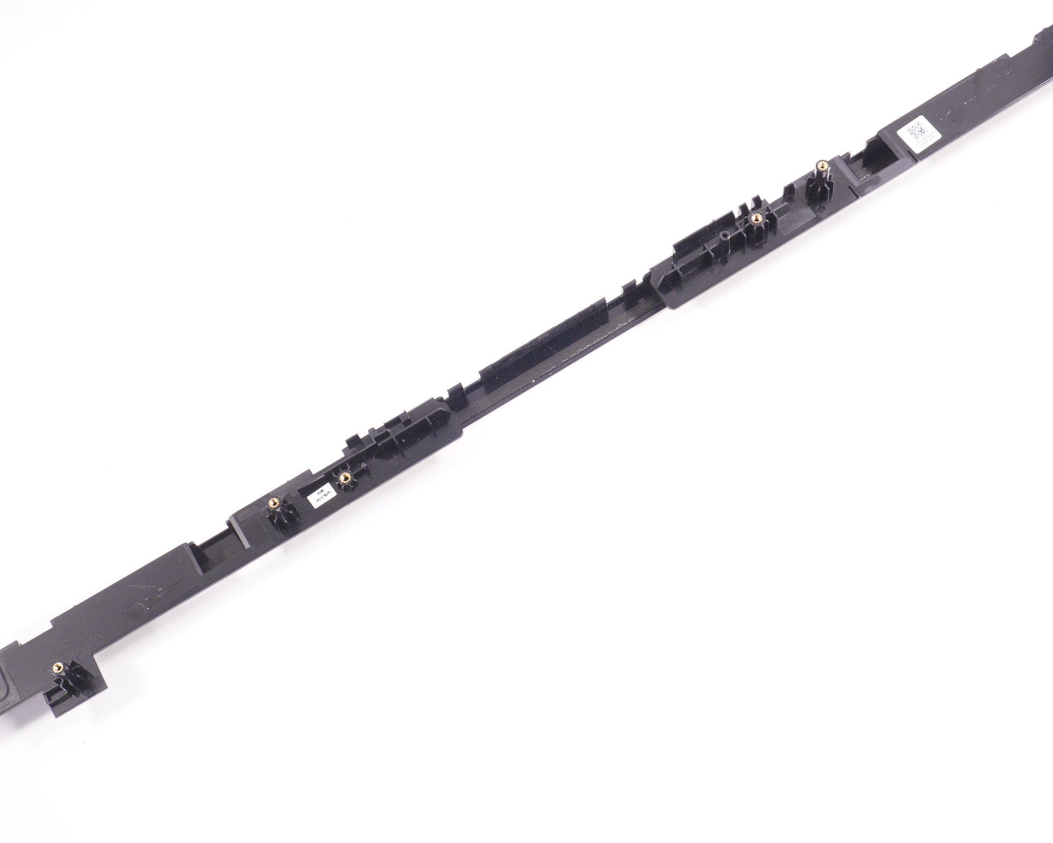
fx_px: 1590
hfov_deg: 36.7
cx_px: 533
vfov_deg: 29.7
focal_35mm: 51
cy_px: 400
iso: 500
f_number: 5.6
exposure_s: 1/100
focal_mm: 26
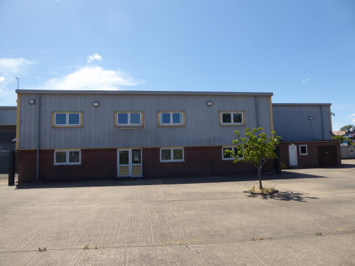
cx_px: 178
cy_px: 133
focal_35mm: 24
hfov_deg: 71.6
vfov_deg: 56.8
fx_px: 246
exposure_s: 1/1000
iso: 80
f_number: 3.3
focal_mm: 4.3
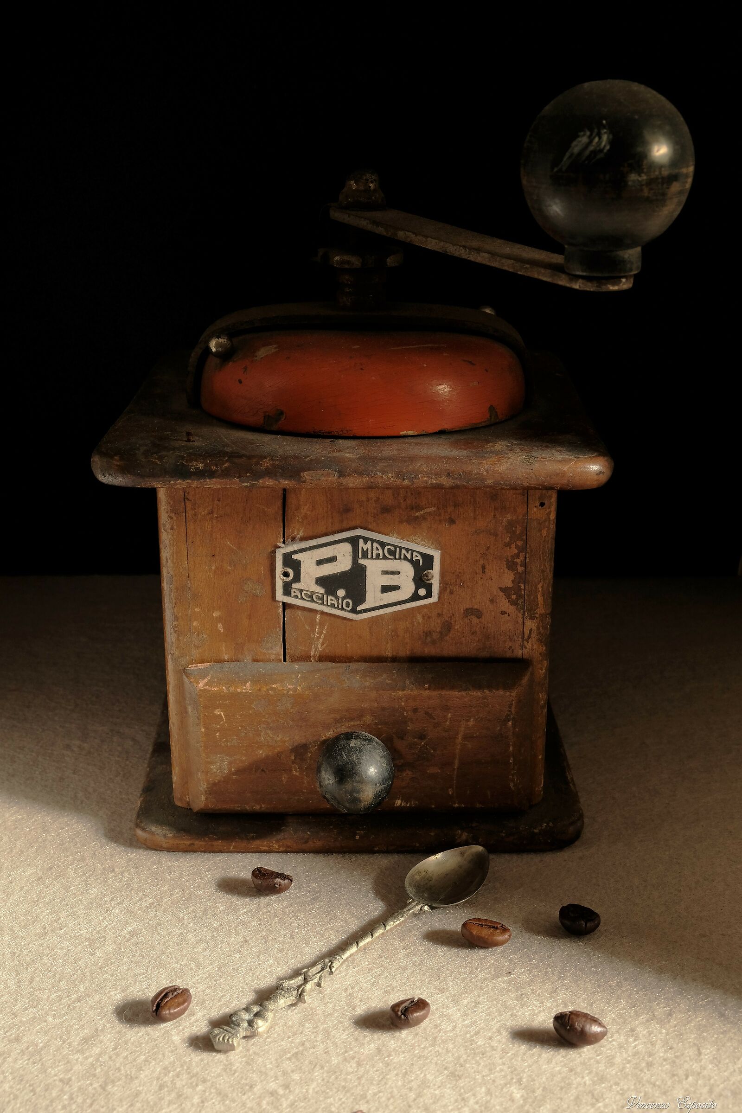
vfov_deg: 45.4
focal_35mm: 43
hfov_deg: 31.2
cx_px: 371
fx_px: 1329
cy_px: 556
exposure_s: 8
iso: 500
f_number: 11
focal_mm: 28.9
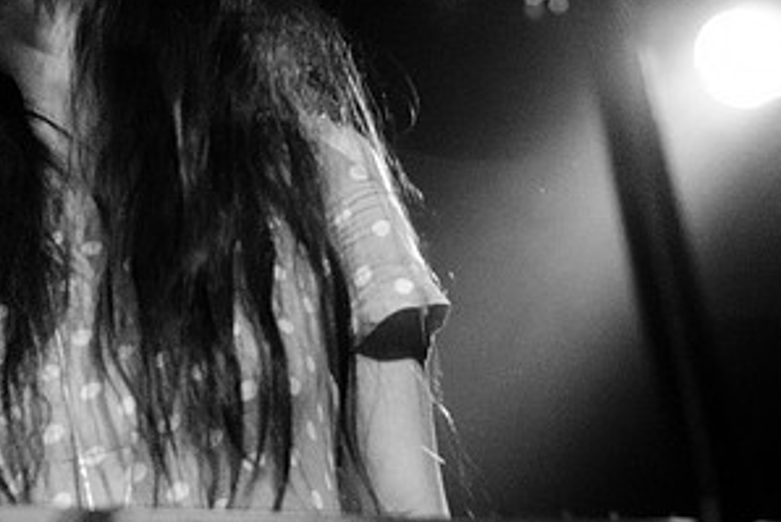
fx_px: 2213
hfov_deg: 19.6
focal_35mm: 102
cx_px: 50
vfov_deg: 13.4
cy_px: 194
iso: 2000
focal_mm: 35
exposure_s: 1/80
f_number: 2.8
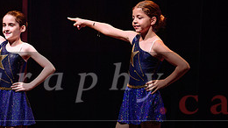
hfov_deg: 6.5
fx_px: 2012
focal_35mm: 333
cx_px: 2
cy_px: 52
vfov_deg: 3.6
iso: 1600
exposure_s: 1/250
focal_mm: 130
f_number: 2.8
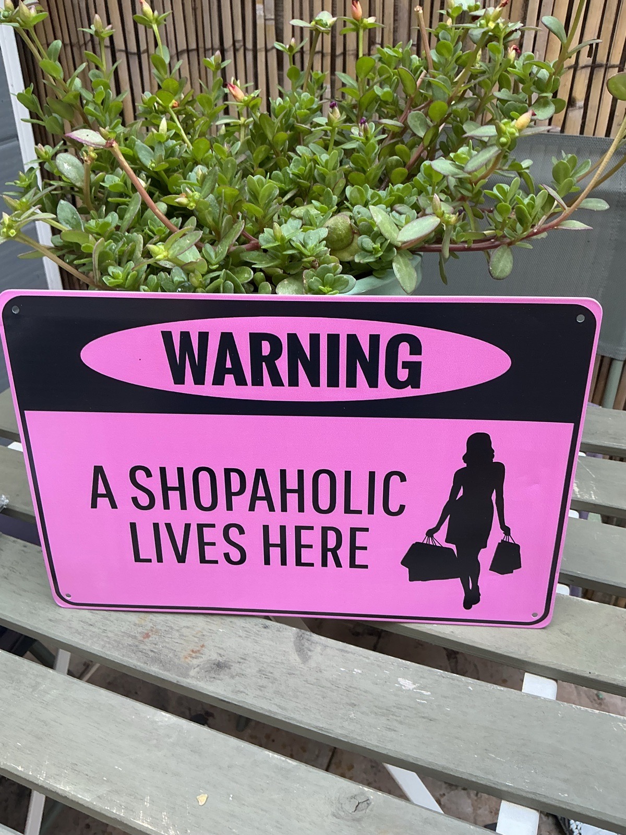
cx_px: 313
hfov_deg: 48.2
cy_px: 418
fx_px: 699
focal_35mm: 29
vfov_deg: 61.7
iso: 50
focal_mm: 3
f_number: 1.8
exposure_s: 1/60
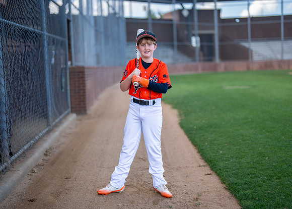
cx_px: 147
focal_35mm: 56
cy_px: 104
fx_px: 465
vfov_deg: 25.3
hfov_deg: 34.9
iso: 125
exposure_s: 1/2000
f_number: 1.2
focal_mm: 50
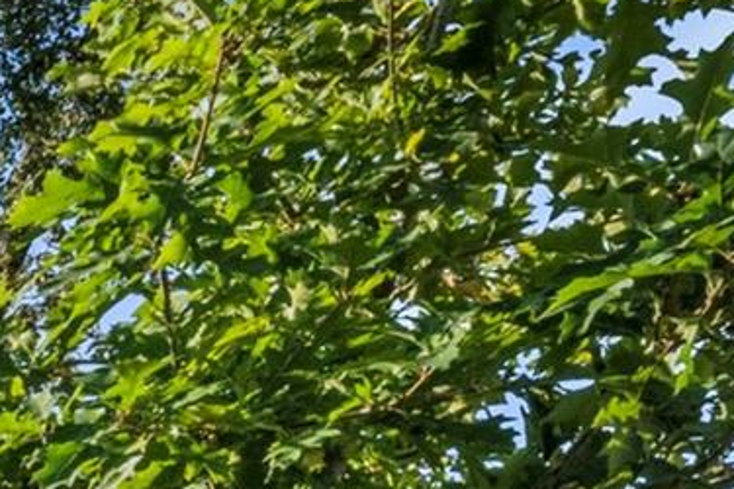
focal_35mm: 71
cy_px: 1214
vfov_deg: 13.4
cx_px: -1131
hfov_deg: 14.2
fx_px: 1447
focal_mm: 13
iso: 800
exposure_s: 1/80
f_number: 9
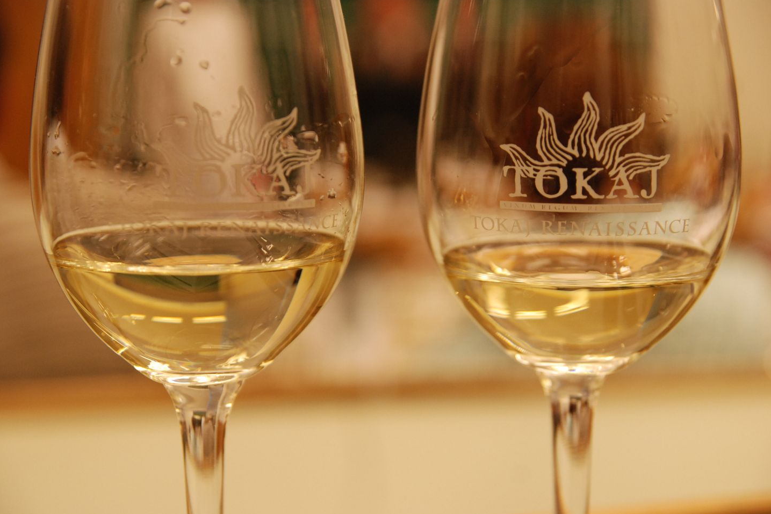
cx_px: 388
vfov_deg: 15.0
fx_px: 1949
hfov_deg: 22.4
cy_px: 258
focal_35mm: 91
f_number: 4.2
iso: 640
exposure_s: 1/60
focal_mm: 60
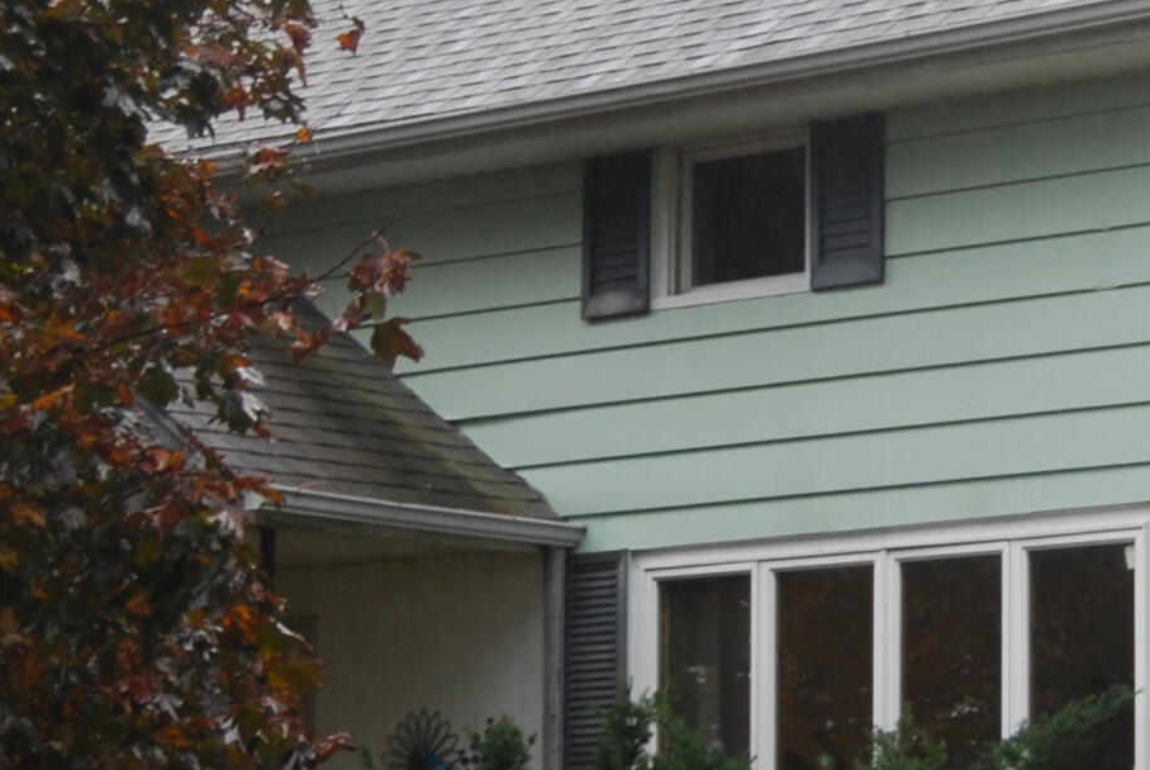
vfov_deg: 9.0
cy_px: 324
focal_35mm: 154
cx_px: 935
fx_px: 4915
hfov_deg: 13.3
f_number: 4.5
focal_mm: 31
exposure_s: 1/50
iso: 200
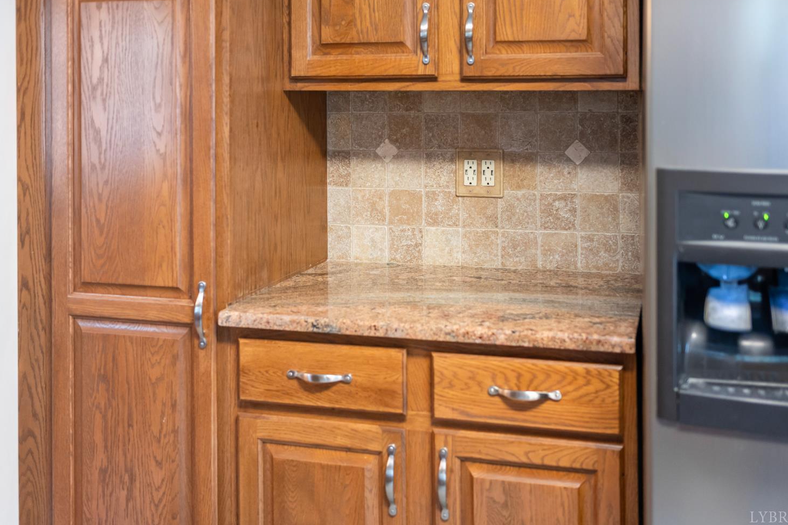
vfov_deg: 32.6
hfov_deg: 47.4
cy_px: 260
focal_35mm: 41
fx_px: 897
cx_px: 391
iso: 1250
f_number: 2.5
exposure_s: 1/60
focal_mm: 40
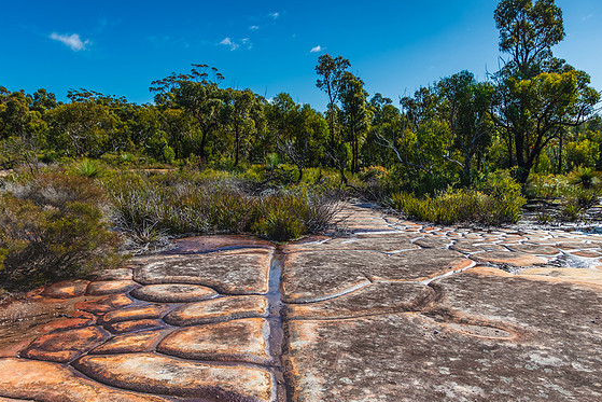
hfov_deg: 65.5
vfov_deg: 46.4
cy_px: 198
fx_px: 468
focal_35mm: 28
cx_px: 305
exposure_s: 1/1000
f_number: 7.1
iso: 250
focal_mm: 18
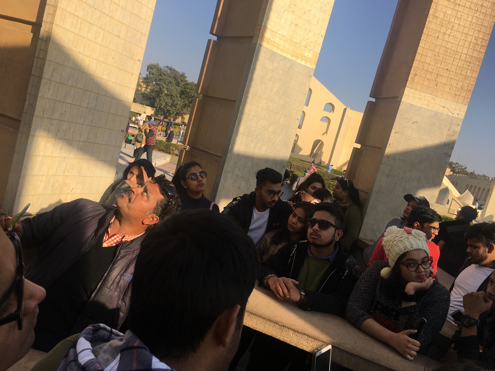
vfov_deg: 48.2
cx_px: 248
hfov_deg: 61.7
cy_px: 186
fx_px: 415
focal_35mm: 29
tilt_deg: -3.6
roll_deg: -15.2
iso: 25
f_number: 2.2
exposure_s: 1/1241
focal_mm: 4.15
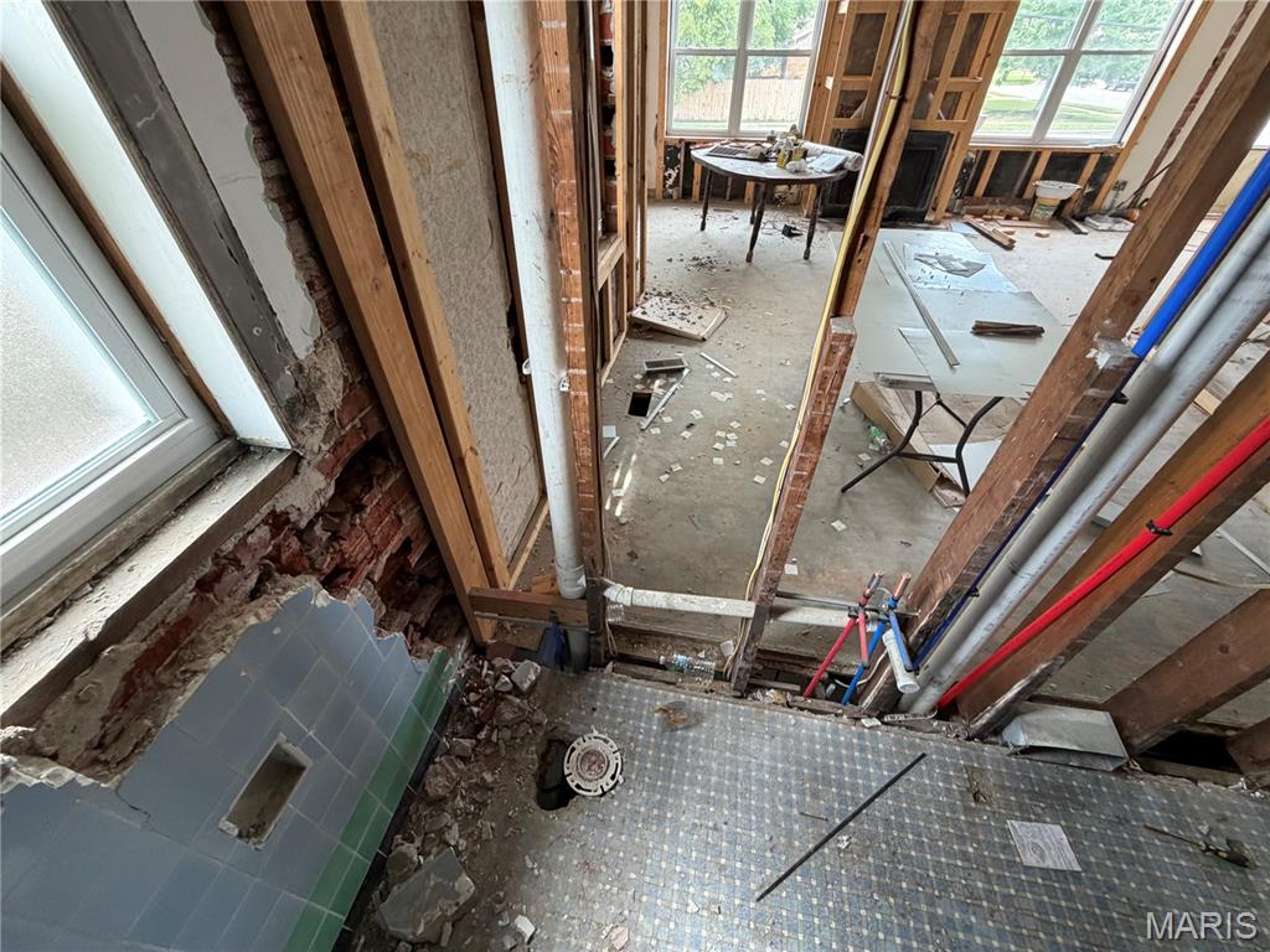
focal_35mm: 14
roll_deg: +0.7
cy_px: 476
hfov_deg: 102.1
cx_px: 635
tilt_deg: -39.7
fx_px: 514
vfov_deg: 85.7
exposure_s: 1/121
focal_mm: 2.22
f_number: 2.2
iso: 320
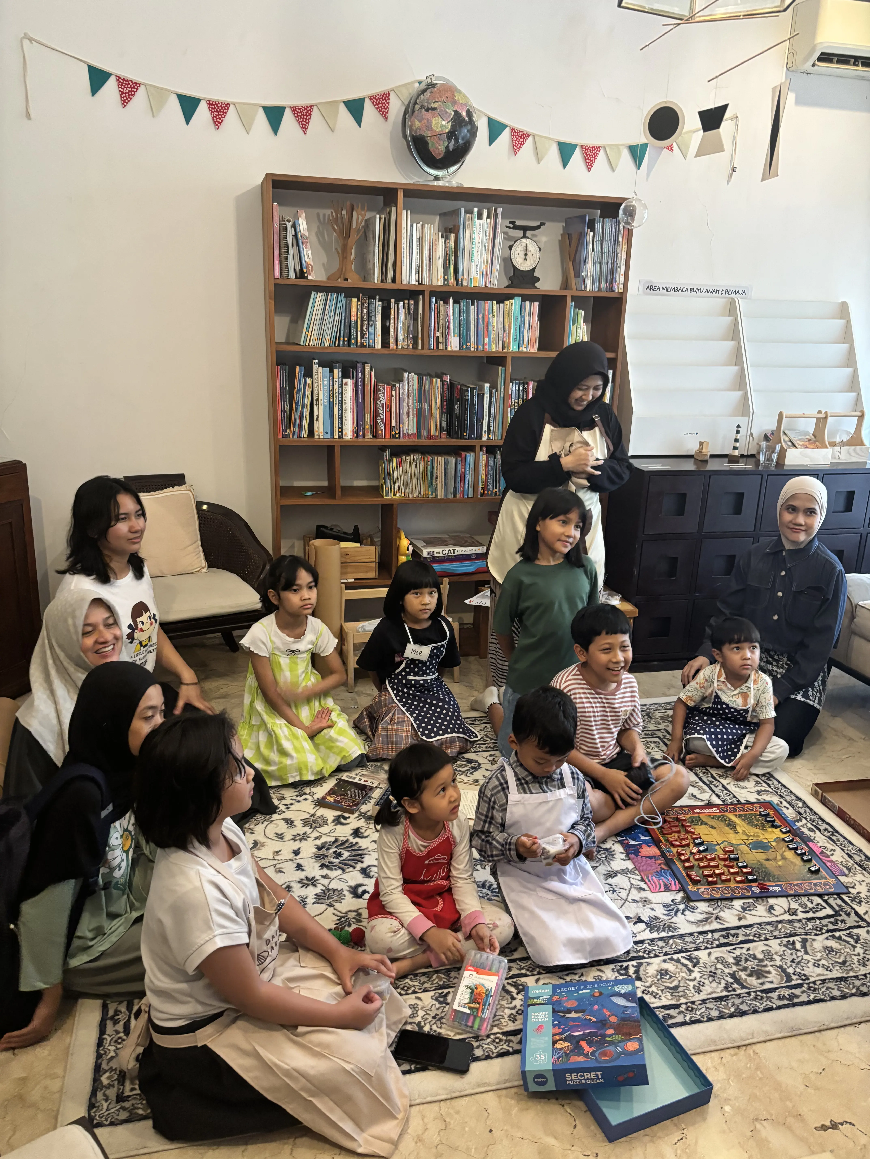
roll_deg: -2.7
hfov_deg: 53.1
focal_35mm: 26
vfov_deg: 67.3
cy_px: 580
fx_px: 871
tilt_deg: -17.7
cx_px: 435
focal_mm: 5.96
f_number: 1.6
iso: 500
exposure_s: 1/25
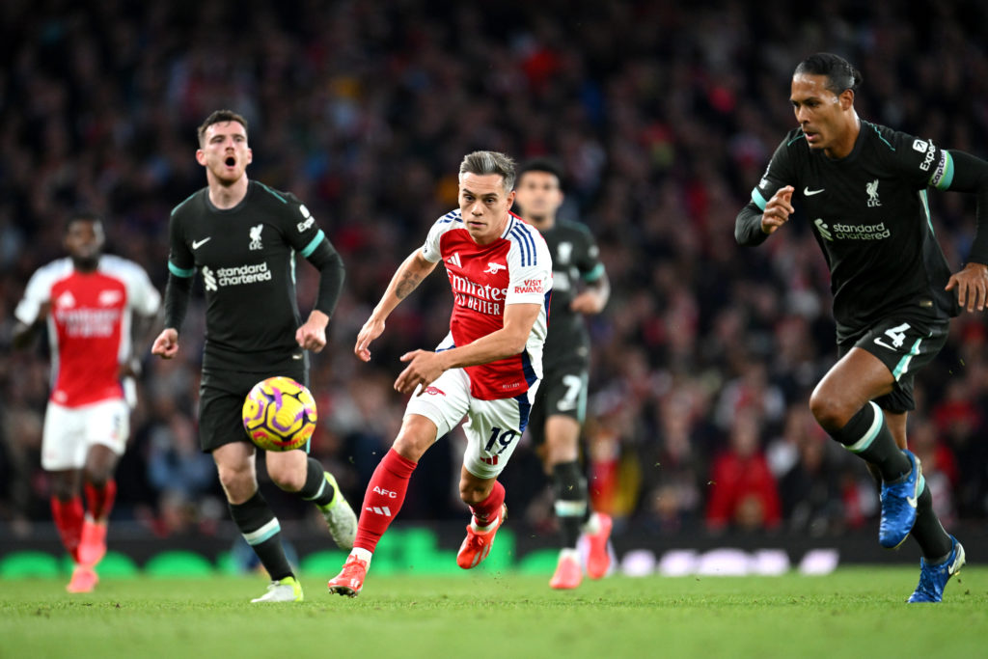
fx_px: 15370
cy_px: 330
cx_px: 494
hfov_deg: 3.7
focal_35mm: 560
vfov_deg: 2.5
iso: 4000
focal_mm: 560
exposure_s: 1/1000
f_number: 4
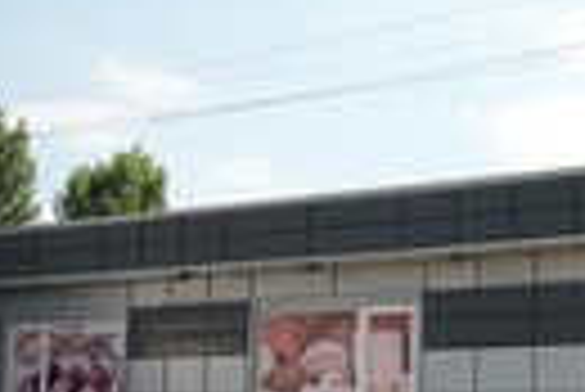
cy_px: 322
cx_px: 414
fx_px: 1204
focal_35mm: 74
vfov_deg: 18.3
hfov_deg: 27.1
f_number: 2.8
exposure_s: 1/100
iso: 250
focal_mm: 24
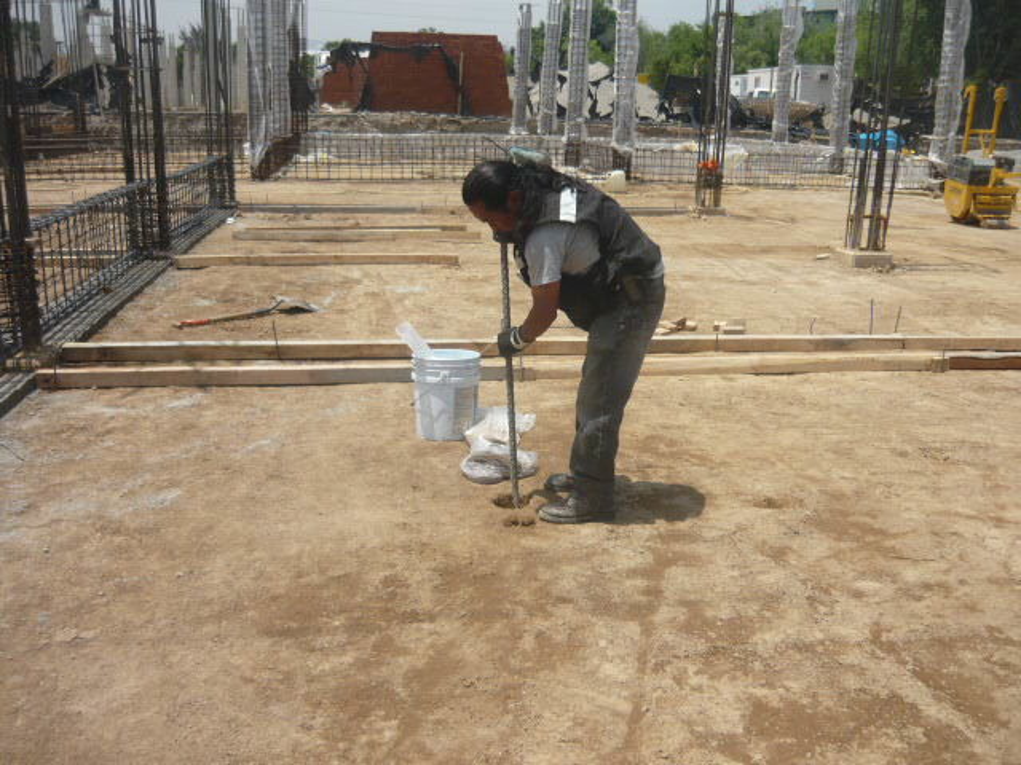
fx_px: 973
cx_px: 510
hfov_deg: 55.4
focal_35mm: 33
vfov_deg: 42.9
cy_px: 382
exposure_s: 1/200
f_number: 8
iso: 100
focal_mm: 5.5
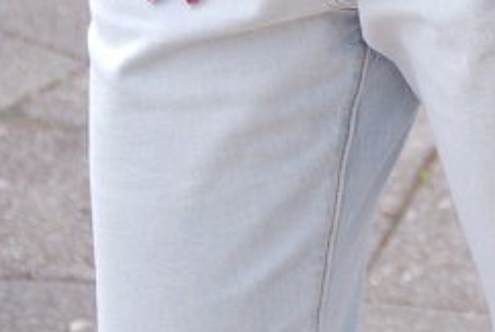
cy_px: -137
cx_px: 713
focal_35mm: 151
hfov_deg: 13.0
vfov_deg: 8.9
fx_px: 2073
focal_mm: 31
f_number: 3.3
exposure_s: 1/250
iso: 100
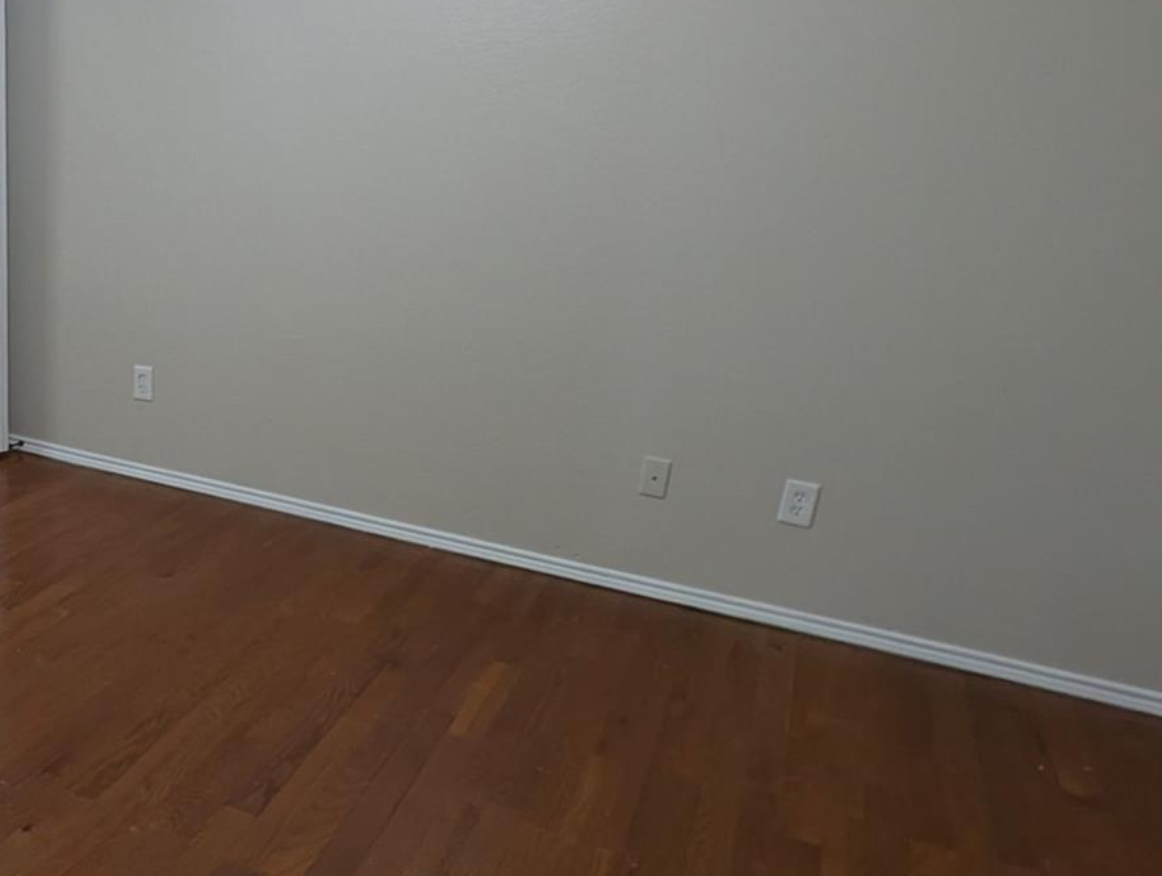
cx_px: 151
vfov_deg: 46.9
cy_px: 426
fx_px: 1009
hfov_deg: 53.6
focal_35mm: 30
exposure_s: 1/32.7
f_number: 2.2
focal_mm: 1.95
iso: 44
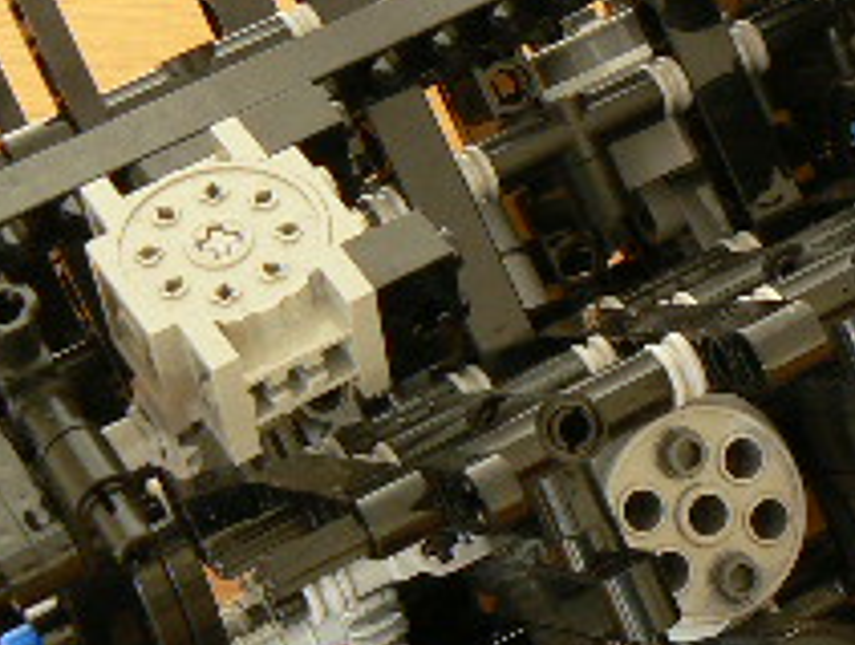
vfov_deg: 13.6
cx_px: 863
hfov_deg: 17.6
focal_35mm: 109
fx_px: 2697
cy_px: 393
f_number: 3.2
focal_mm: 6
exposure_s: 1.3
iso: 100
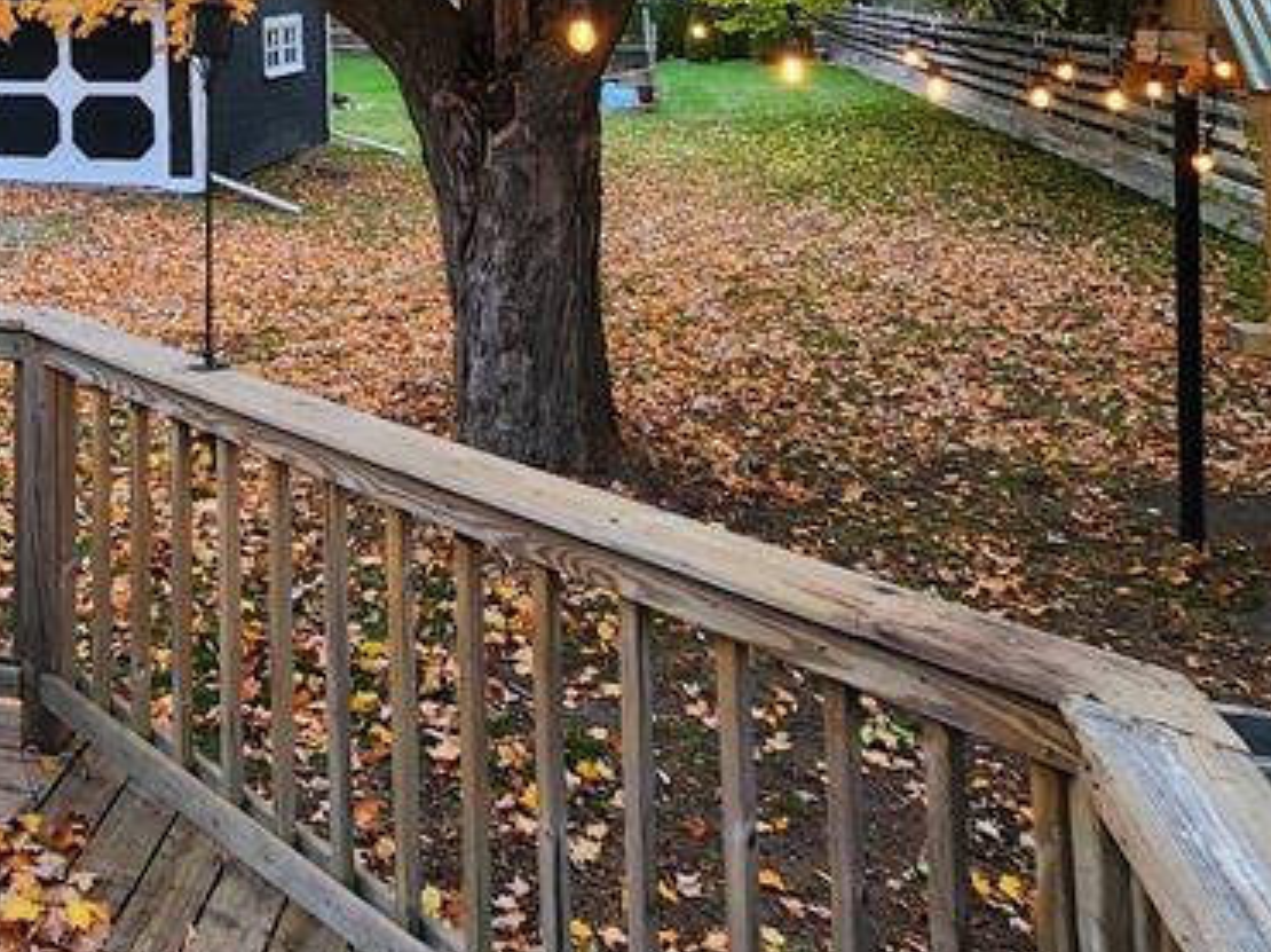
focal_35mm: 36
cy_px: -72
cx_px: 182
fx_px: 1321
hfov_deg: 47.3
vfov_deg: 34.6
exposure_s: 1/60
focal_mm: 2.2
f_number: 2.2
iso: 125
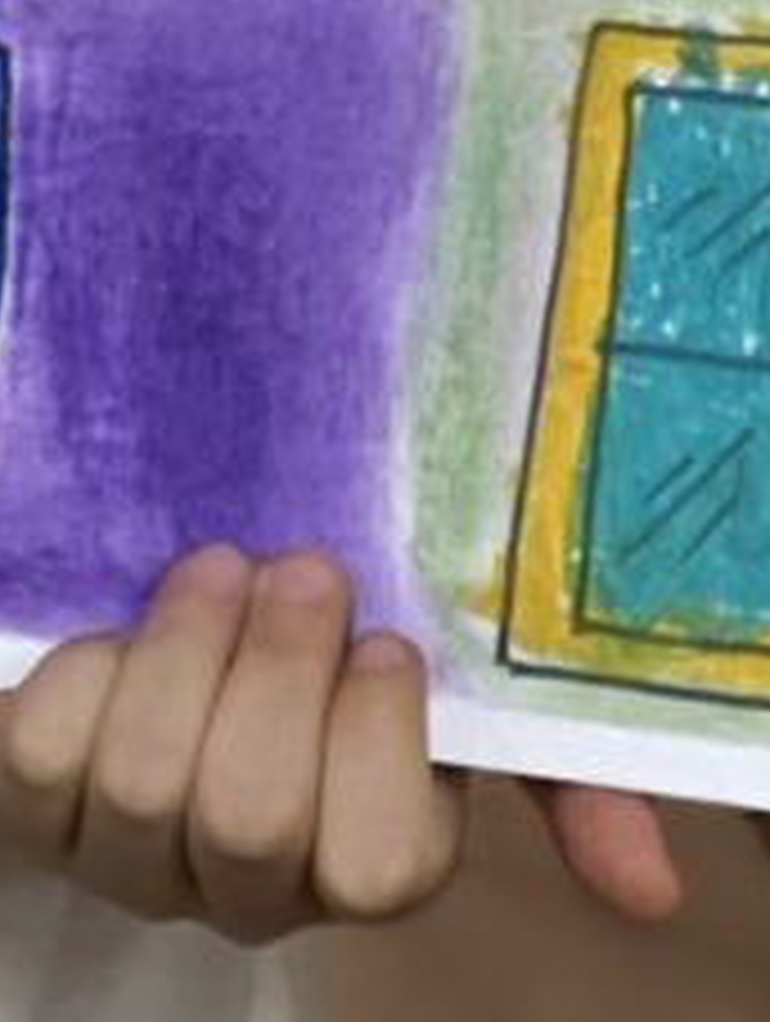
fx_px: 11091
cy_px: -1470
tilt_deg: -11.3
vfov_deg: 5.1
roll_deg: -4.0
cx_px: -32
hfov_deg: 4.0
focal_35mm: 375
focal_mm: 7.5
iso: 125
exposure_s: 1/50
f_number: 2.2
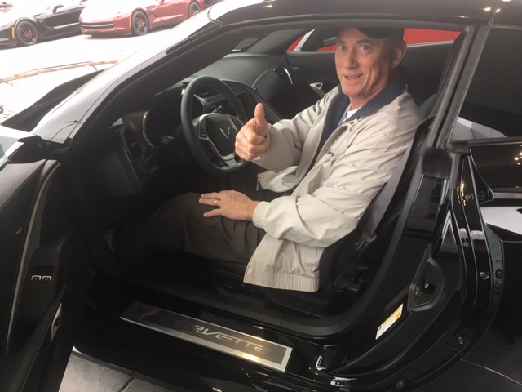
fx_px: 437
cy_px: 196
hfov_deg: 61.7
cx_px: 261
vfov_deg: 48.2
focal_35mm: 29
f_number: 2.2
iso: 25
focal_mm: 4.15
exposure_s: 1/30
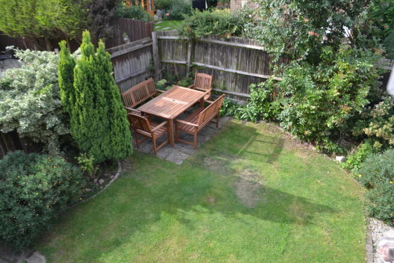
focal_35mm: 27
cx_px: 197
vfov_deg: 48.0
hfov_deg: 67.4
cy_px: 132
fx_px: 296
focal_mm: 18
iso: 140
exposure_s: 1/125
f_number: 5.6
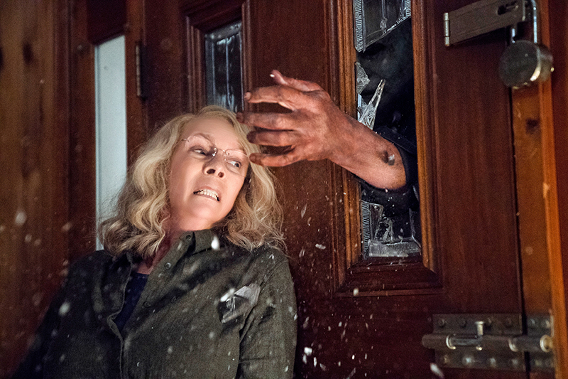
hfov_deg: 29.2
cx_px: 284
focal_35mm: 69
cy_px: 190
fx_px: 1088
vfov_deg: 19.7
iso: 12800
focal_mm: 69
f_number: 3.2
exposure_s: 1/400
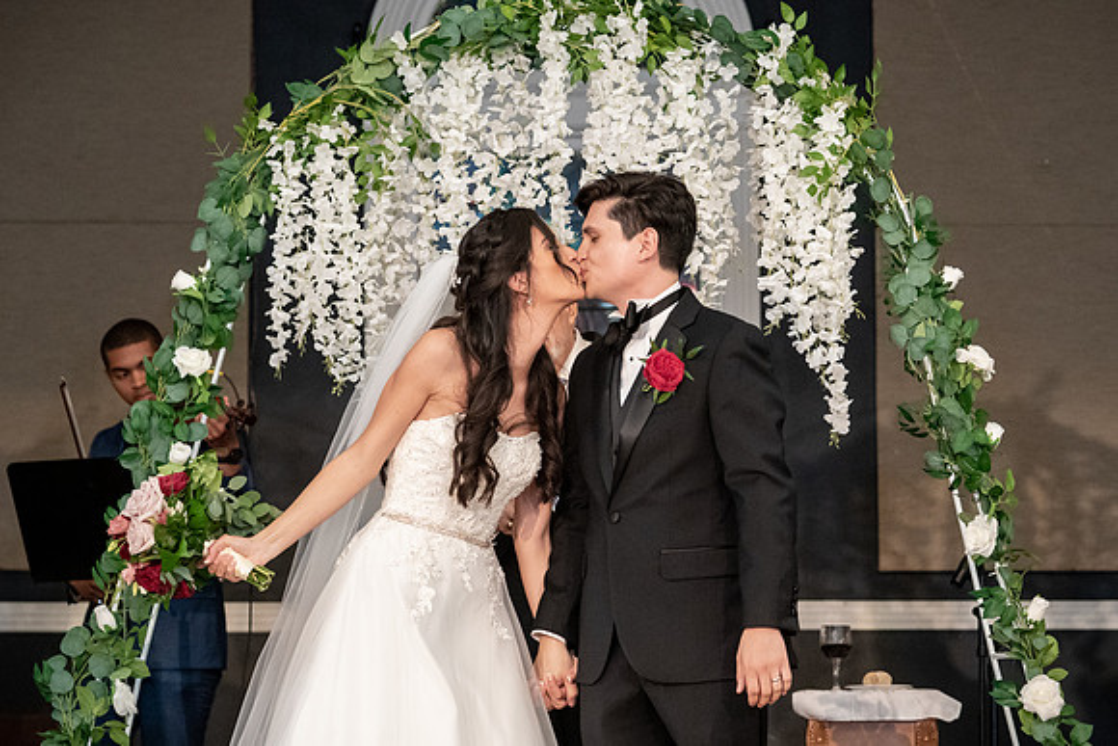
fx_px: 3589
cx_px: 614
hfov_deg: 17.7
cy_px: 424
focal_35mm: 116
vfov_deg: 11.9
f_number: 4
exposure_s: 1/200
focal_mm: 92
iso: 8000
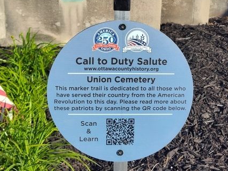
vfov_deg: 32.9
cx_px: 116
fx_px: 283
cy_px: 42
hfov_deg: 43.8
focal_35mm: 43
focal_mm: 5.56
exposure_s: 1/1122
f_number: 1.8
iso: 100
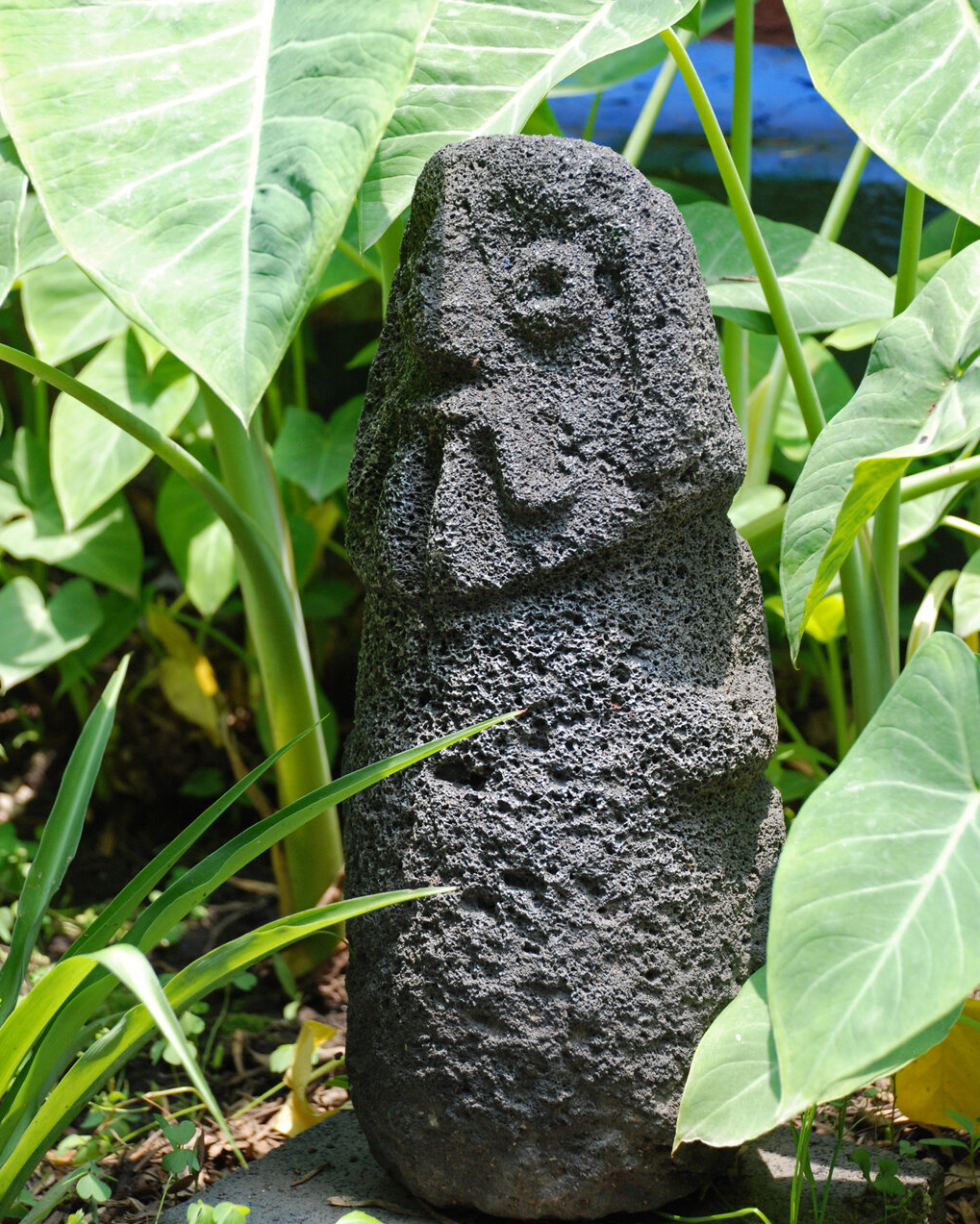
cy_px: 561
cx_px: 489
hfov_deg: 14.7
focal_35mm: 105
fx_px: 3805
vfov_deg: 18.3
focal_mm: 62
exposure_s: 1/100
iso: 400
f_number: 5.3
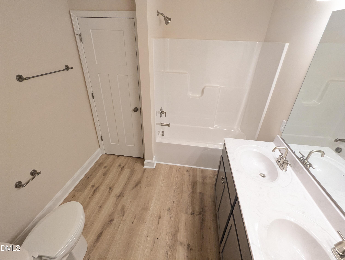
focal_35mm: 16
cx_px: 172
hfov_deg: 94.4
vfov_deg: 78.2
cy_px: 130
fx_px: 160
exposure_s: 1/60
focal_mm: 2.35
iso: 190
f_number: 2.2
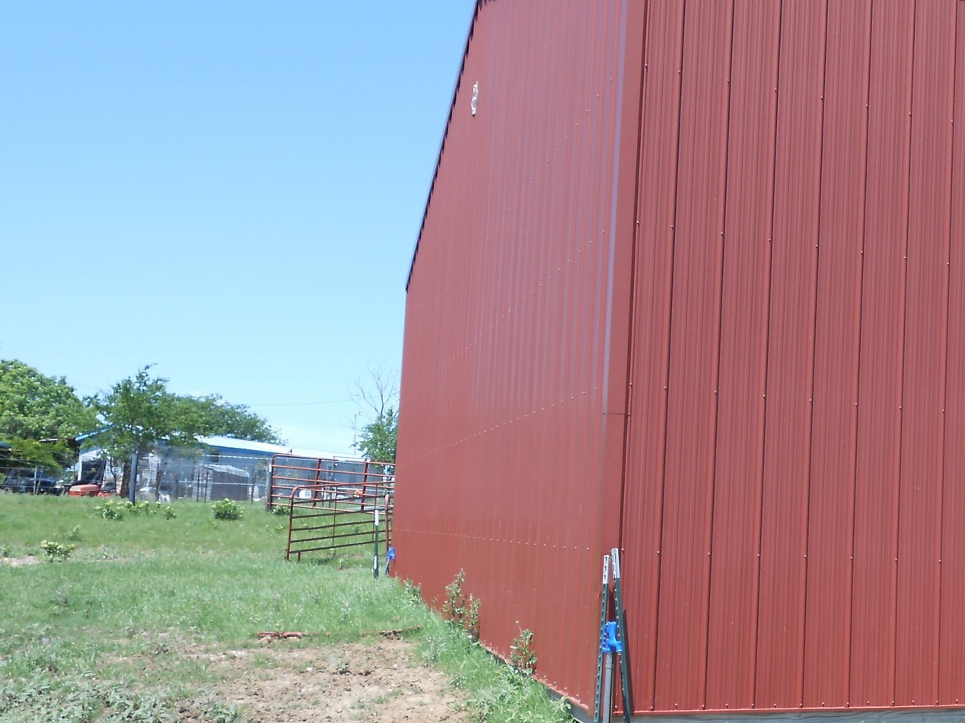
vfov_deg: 34.2
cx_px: 756
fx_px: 1171
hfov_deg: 43.0
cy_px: 449
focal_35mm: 42
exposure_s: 1/400
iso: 80
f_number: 3.5
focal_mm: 4.6
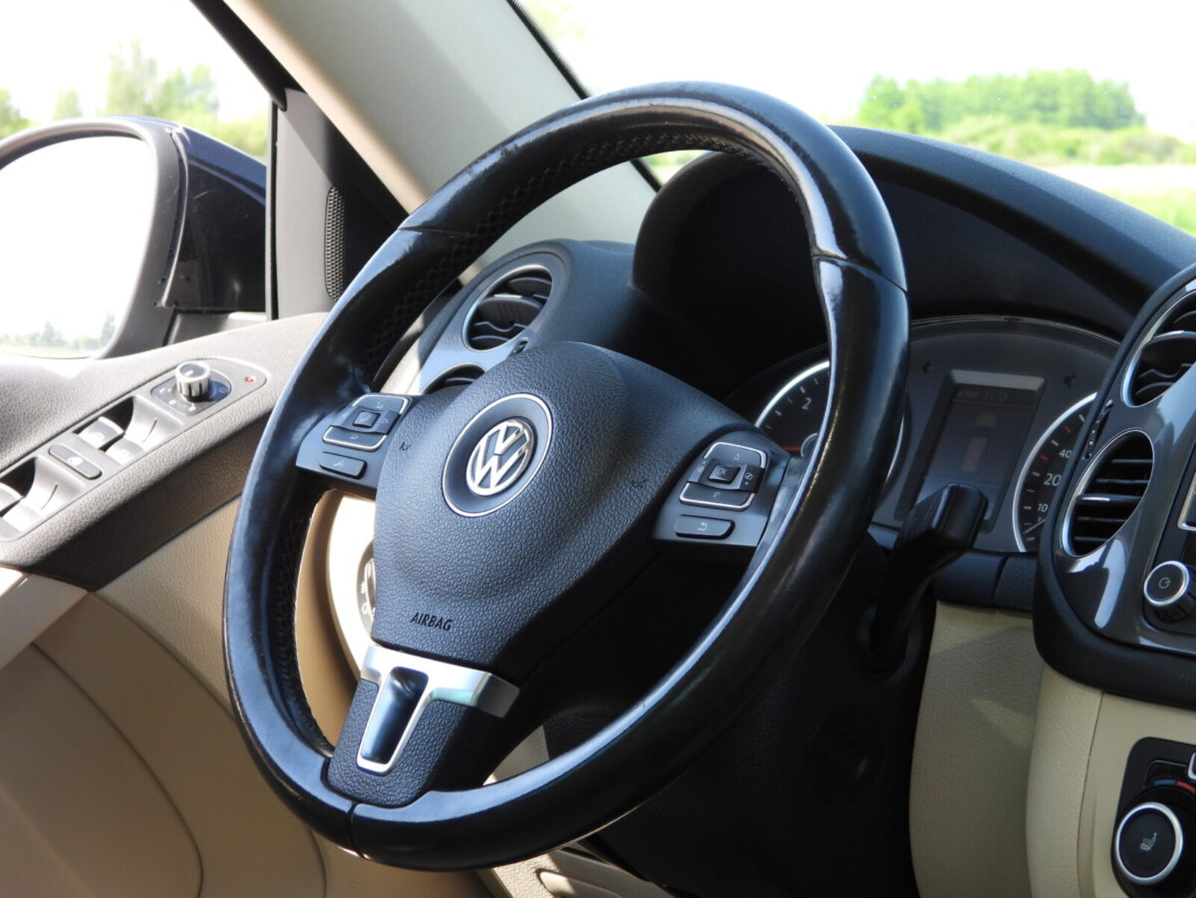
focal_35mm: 85
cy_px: 449
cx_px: 598
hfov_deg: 23.0
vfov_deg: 17.4
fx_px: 2937
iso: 100
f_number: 3.5
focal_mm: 15.3
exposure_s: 1/125
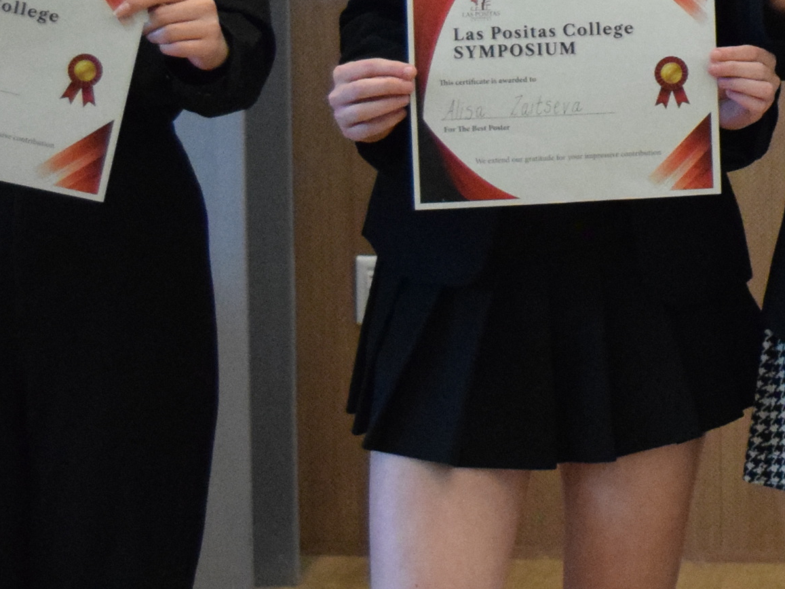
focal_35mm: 157
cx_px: 1186
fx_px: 3561
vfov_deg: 9.3
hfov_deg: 12.0
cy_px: -132
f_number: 4.2
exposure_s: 1/250
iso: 3200
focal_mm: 28
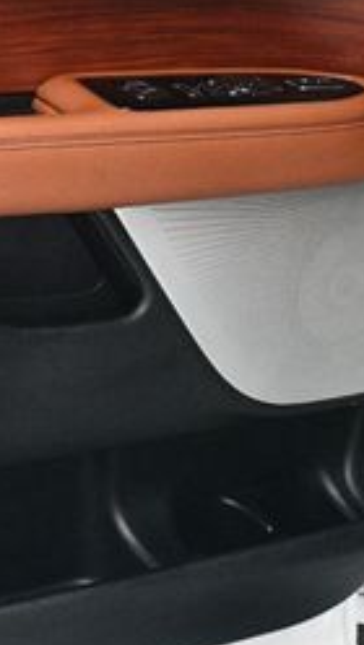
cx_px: -94
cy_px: 213
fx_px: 1386
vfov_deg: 26.0
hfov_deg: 14.4
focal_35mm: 81
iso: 3200
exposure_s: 1/100
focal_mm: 20
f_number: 3.5
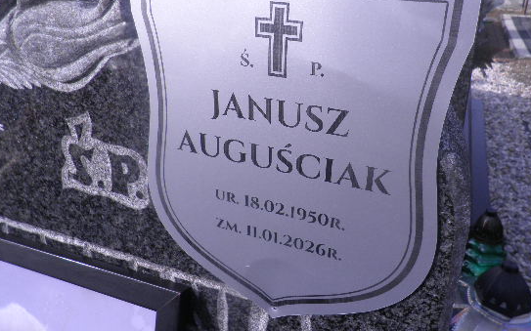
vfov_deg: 41.4
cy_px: 120
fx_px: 434
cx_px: 290
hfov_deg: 62.8
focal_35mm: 30
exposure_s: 1/800
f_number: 3.3
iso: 64
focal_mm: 4.3
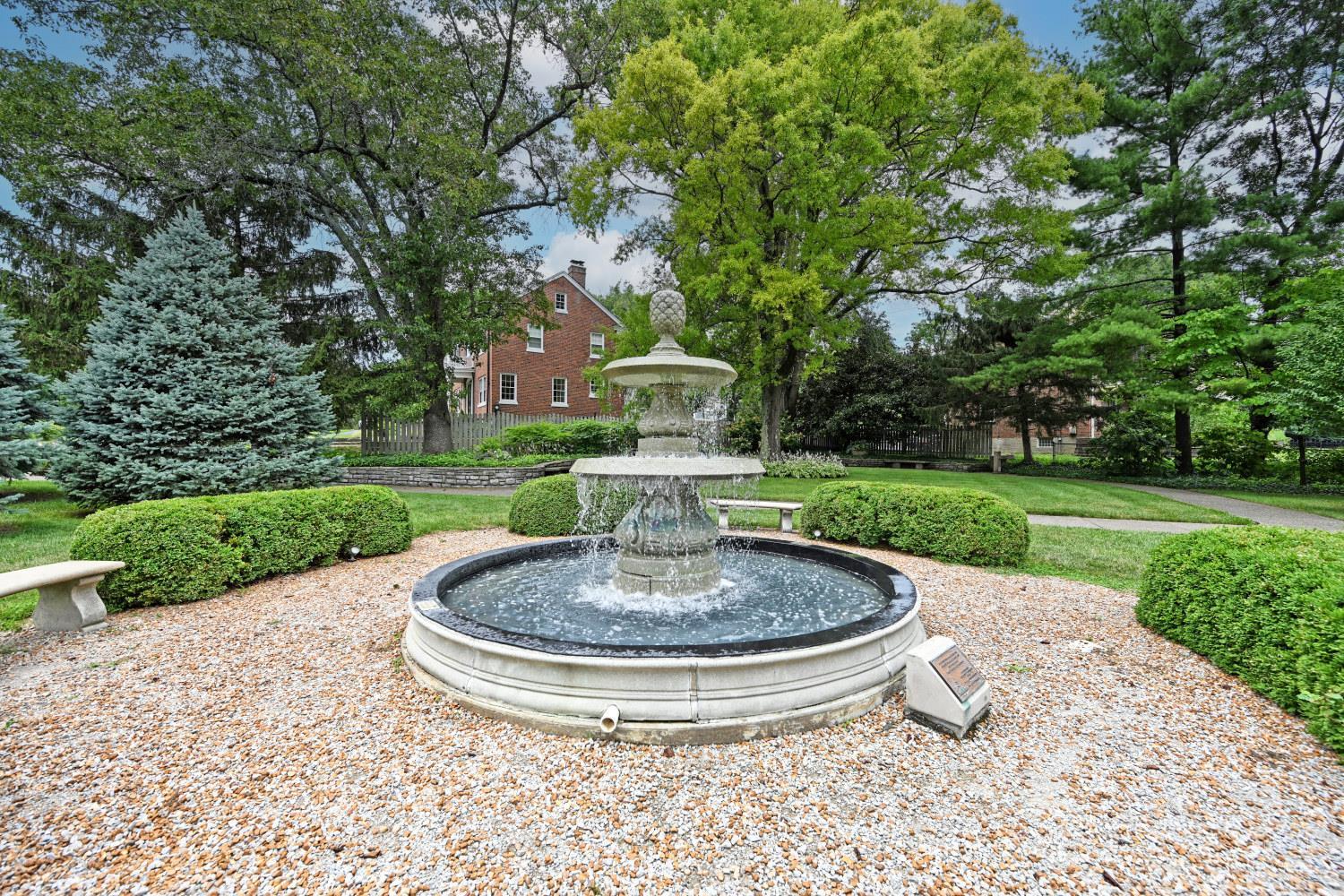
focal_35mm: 14
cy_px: 448
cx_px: 672
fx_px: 523
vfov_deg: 81.2
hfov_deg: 104.3
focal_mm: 14
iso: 140
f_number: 5.6
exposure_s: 1/250
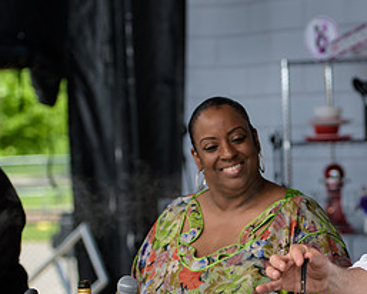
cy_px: 225
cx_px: 258
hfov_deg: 11.7
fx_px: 1794
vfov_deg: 9.4
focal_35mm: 165
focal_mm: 78
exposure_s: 1/1250
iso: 250
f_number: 3.2
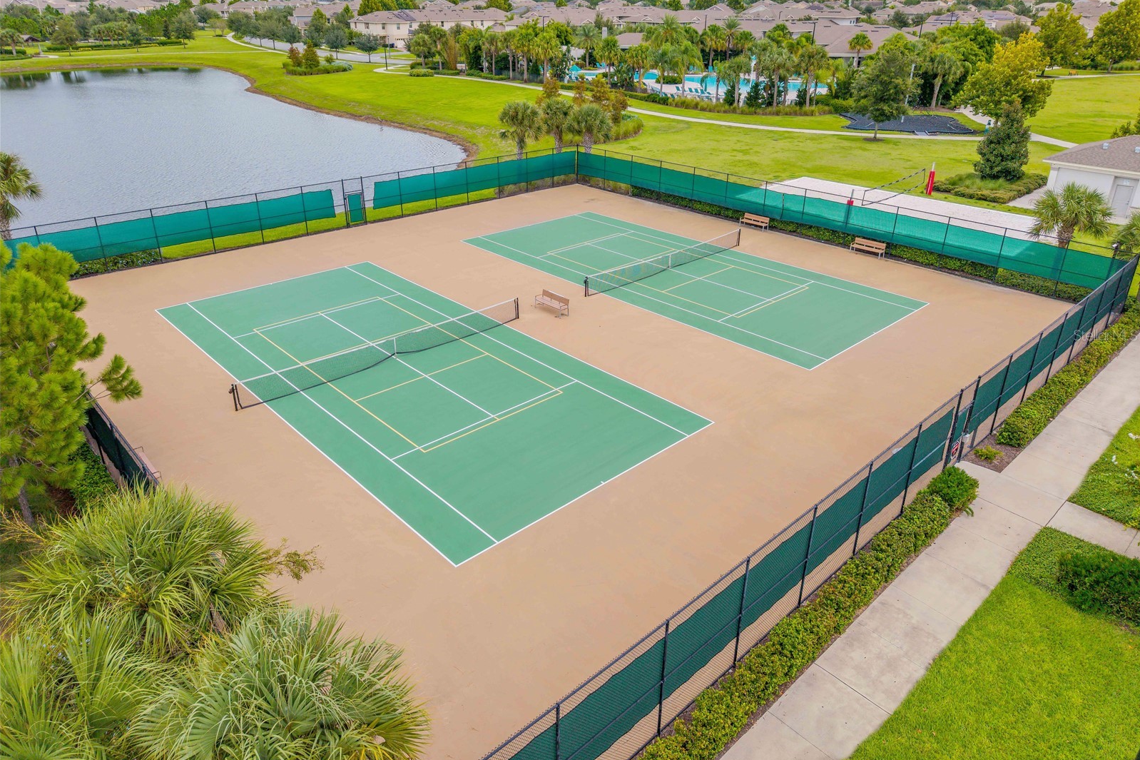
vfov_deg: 51.2
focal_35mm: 25
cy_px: 335
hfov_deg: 71.5
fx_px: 792
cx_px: 570
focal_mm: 8.67
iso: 100
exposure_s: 1/320
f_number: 1.8
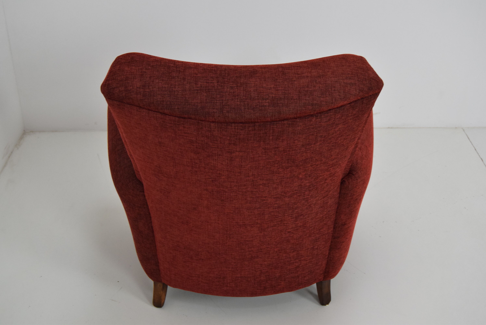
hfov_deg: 38.9
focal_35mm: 51
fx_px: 689
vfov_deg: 26.5
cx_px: 243
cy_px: 162
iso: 1600
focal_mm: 34
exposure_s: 1/160
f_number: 6.3
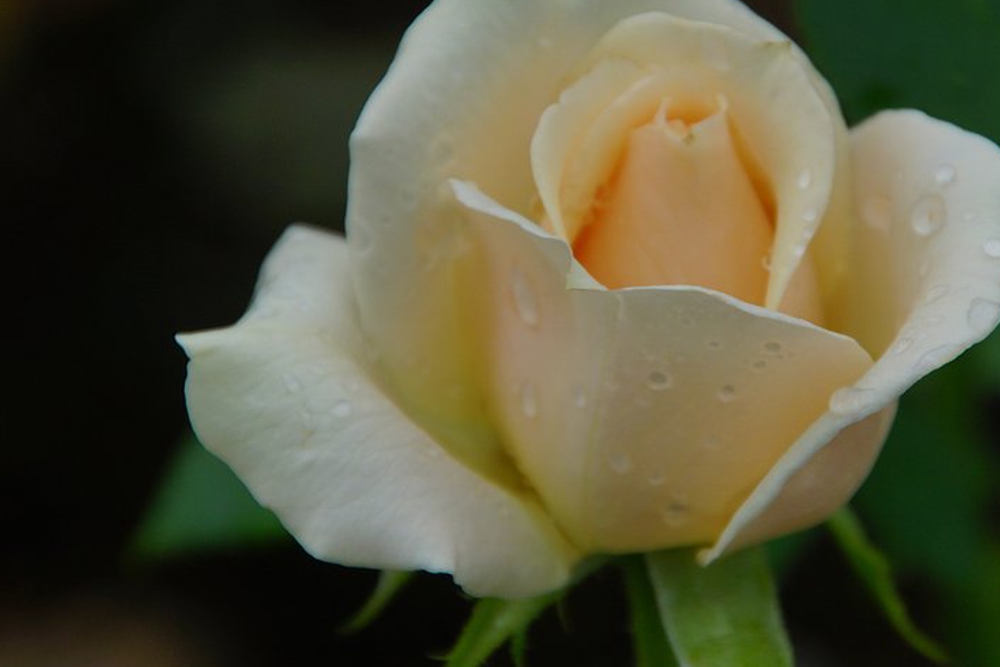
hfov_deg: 3.4
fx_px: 16863
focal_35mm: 607
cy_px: 235
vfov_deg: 2.3
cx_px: 633
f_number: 8
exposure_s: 1/500
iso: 125
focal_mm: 280
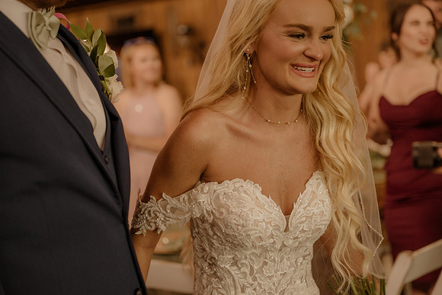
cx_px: 221
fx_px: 749
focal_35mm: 61
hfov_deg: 32.9
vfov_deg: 22.3
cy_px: 148
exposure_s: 1/320
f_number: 2.8
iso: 1000
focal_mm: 61
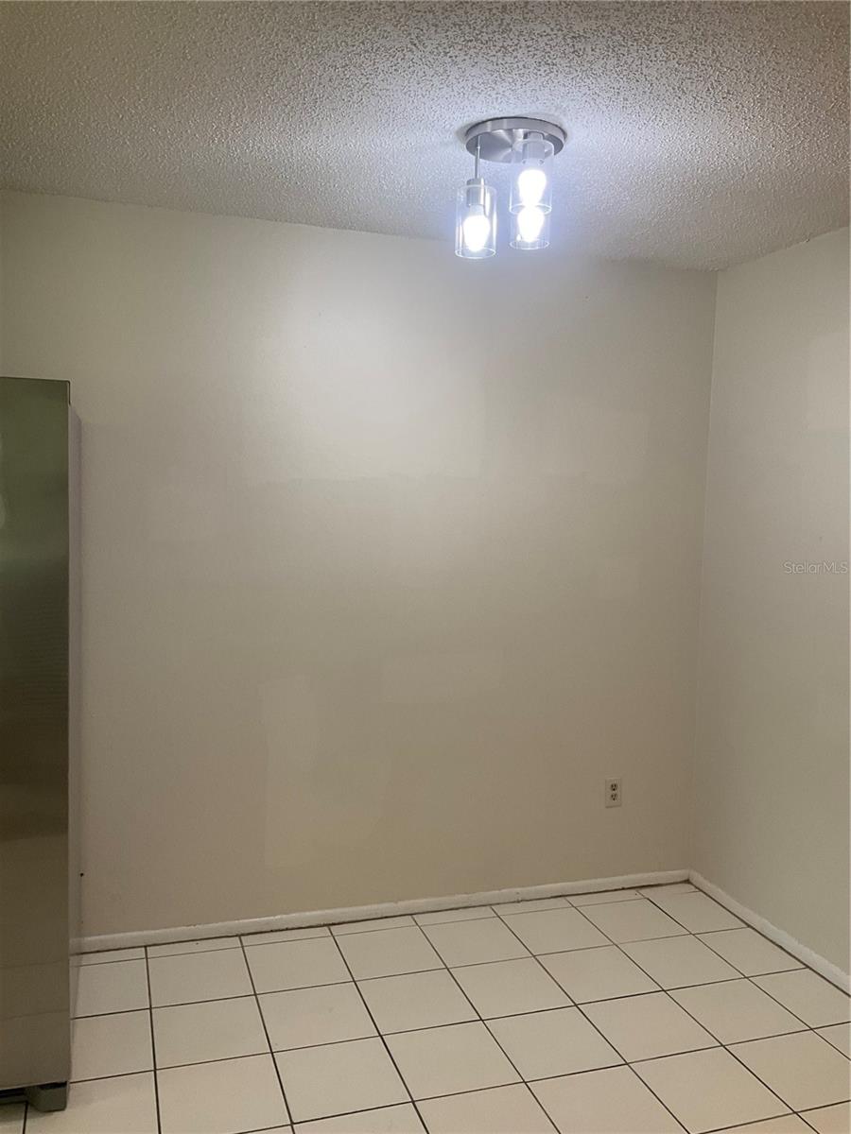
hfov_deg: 48.2
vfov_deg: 61.7
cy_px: 567
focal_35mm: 29
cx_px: 426
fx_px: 951
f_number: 1.8
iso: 50
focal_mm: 3
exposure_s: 1/60
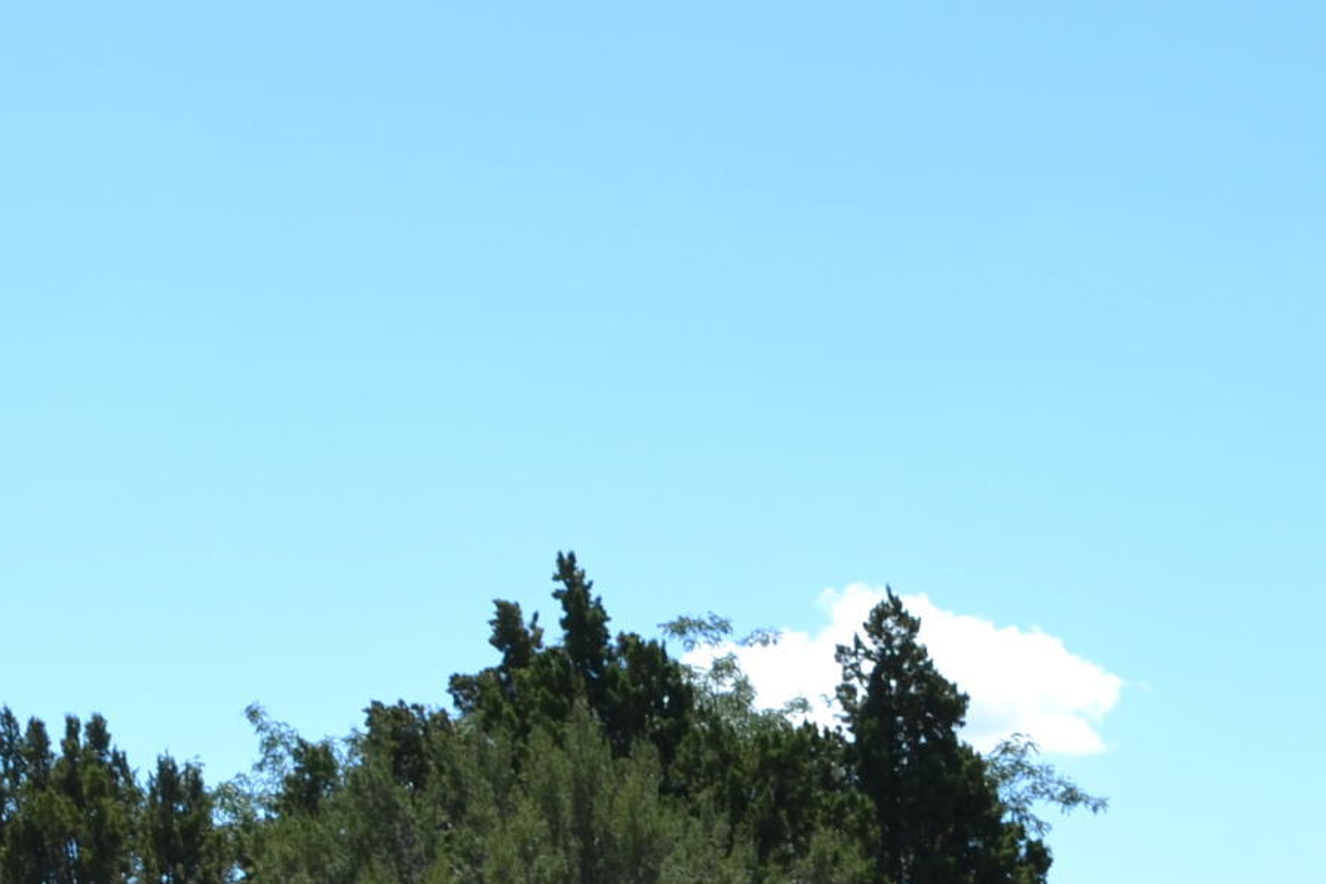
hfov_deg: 14.3
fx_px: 5193
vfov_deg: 9.6
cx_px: -3
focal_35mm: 141
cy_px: 988
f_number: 8
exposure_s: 1/250
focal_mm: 28
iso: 100
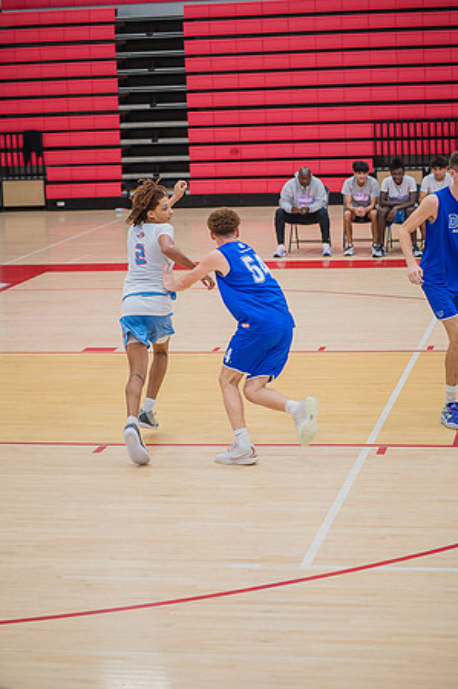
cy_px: 344
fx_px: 1721
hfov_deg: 15.2
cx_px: 229
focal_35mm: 90
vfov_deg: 22.6
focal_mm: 90
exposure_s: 1/250
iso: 1000
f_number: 4.5
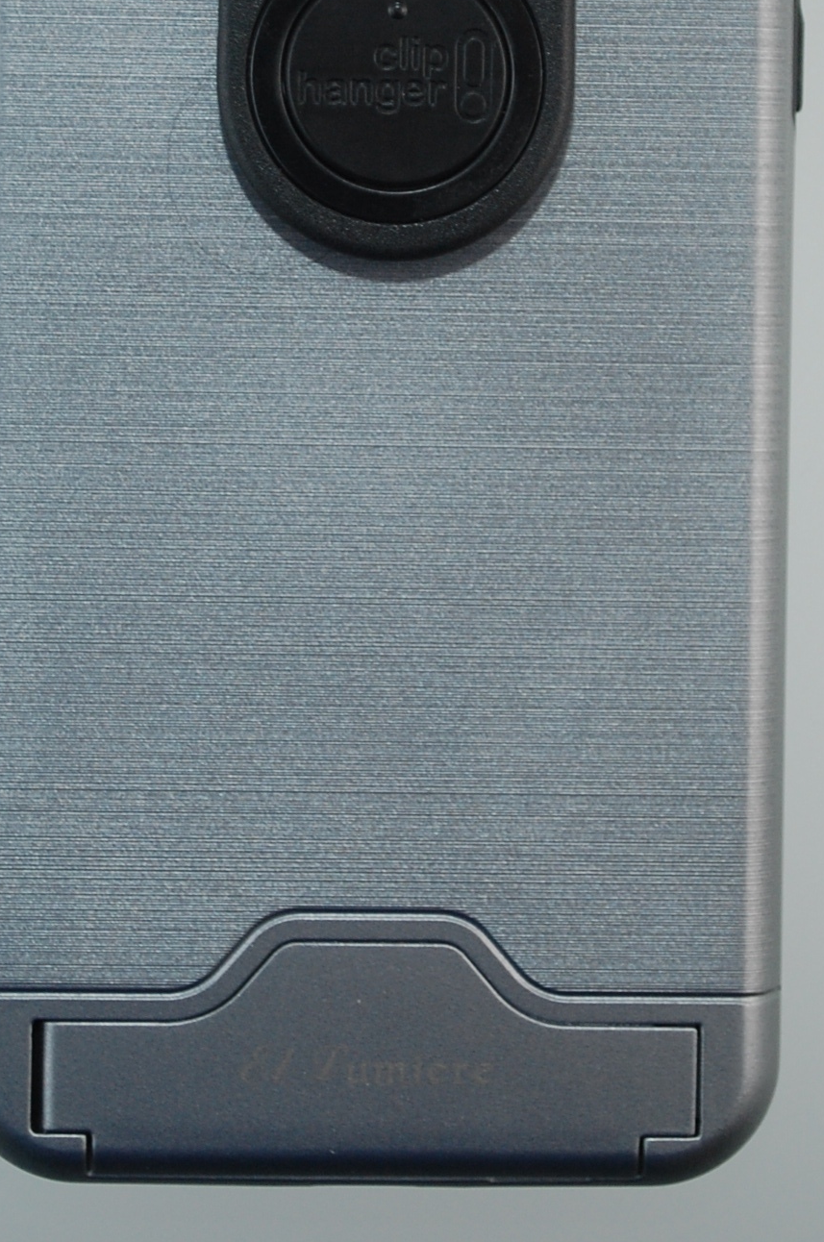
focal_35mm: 118
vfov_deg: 17.2
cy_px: 220
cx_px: 470
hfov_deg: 11.6
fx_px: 4061
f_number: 5.3
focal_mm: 45
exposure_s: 1/30
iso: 450
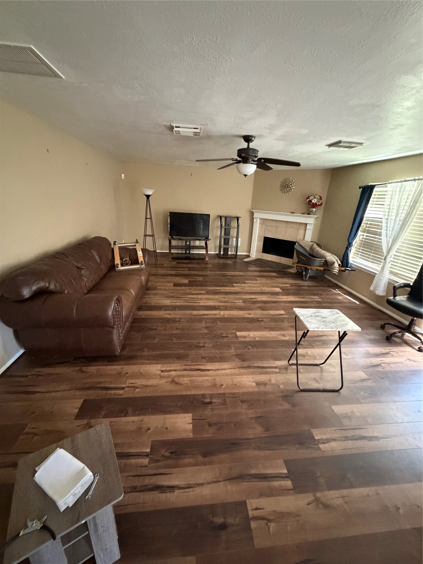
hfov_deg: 85.7
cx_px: 212
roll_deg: -3.1
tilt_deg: -19.0
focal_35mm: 14
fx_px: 228
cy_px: 282
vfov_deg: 102.1
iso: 1250
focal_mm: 2.22
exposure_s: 1/51
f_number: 2.2
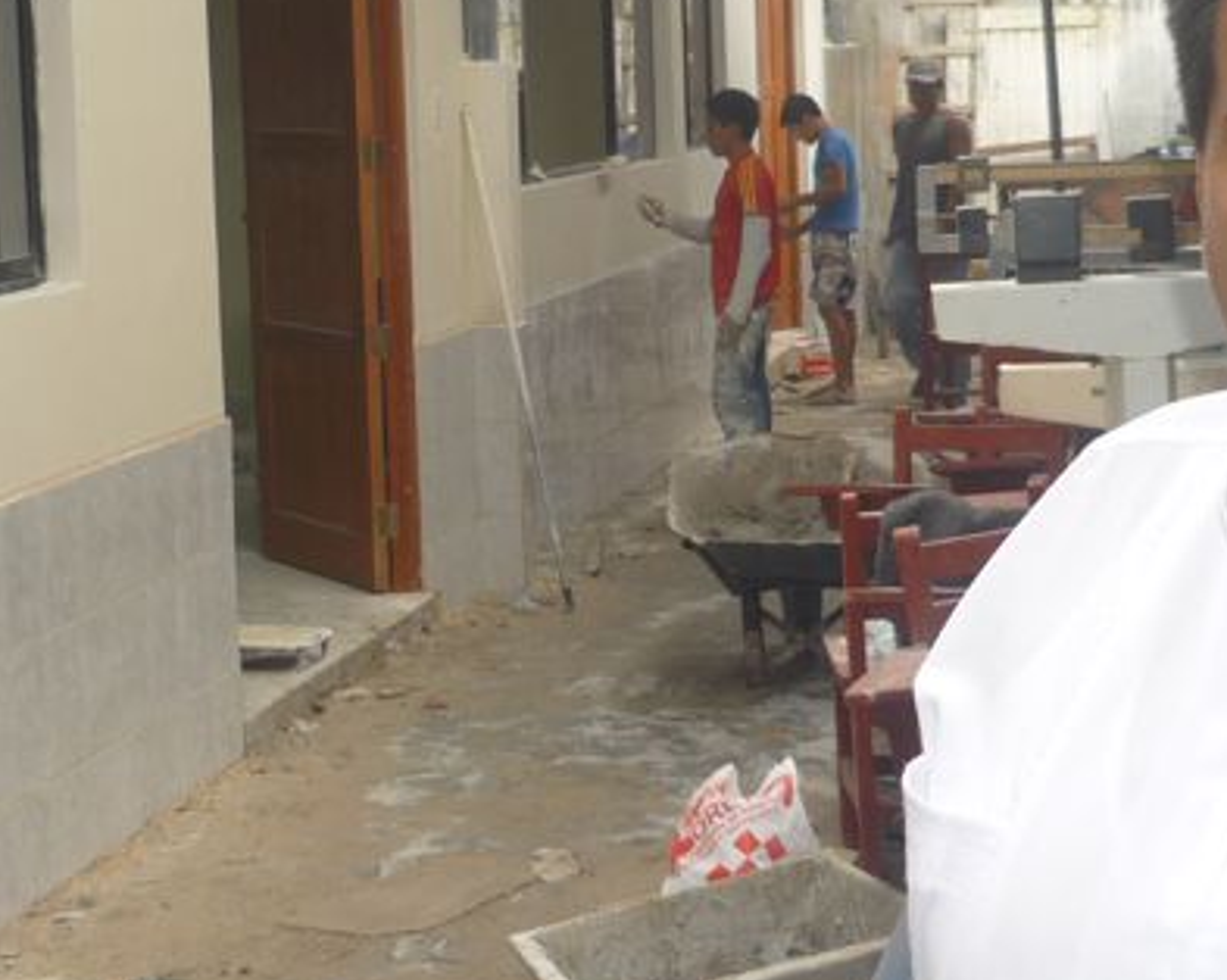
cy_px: 300
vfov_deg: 18.6
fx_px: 2976
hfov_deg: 23.3
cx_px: 609
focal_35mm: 82
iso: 100
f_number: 2.8
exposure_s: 1/200
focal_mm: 5.5
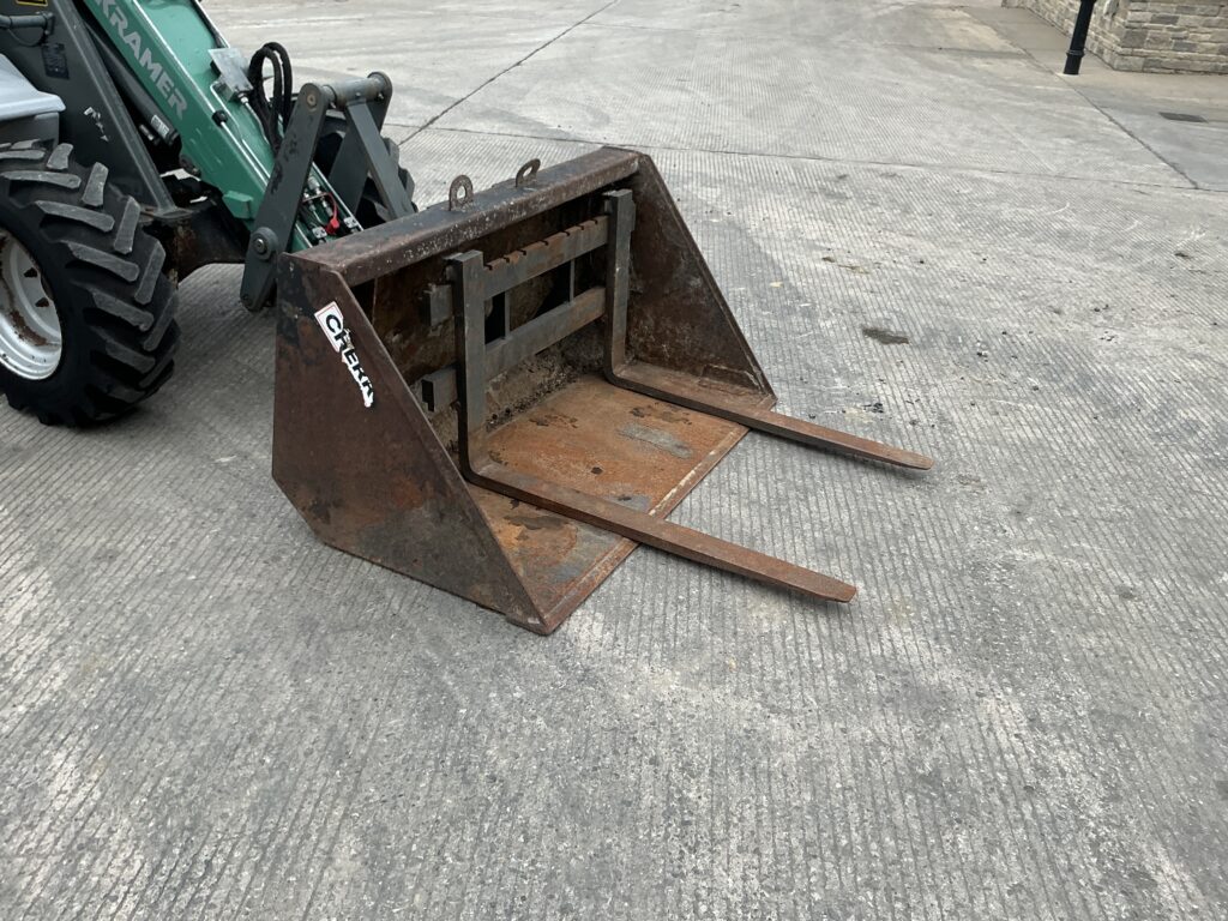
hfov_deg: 63.4
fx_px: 993
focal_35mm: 28
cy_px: 460
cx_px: 614
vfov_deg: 49.7
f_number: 1.8
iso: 25
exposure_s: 1/372
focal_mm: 3
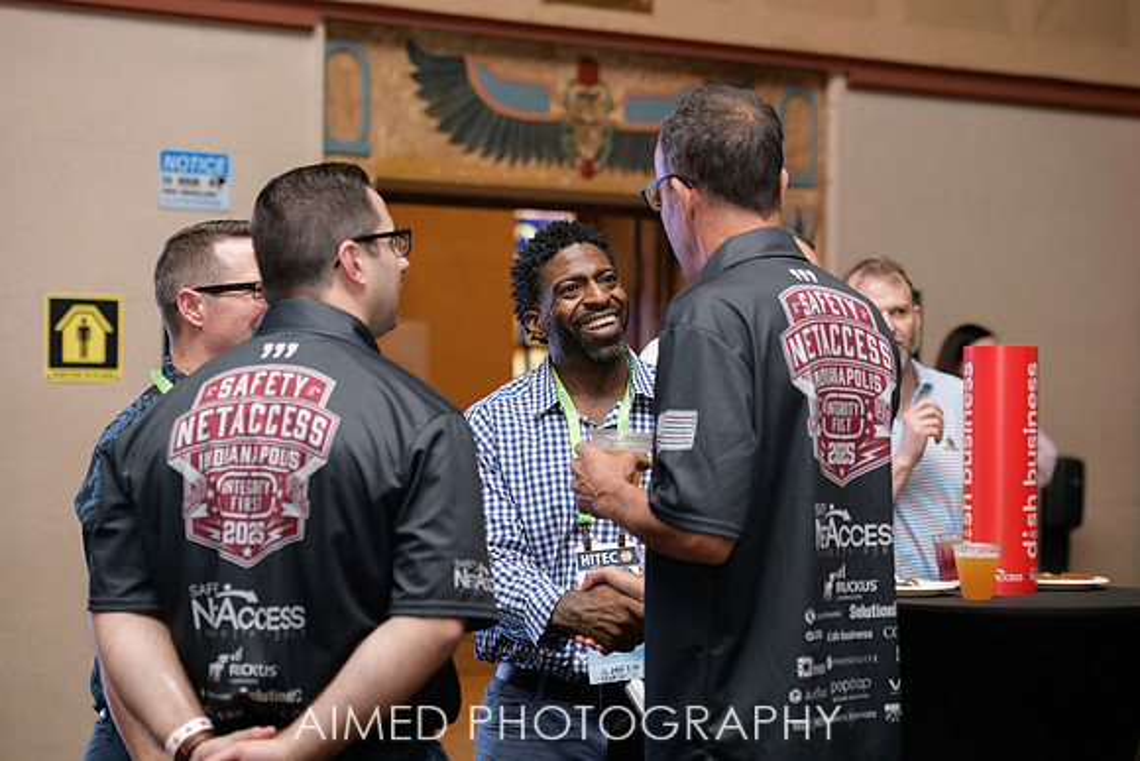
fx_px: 2975
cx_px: 572
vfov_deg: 14.6
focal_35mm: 94
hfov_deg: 21.7
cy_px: 366
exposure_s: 1/250
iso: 2000
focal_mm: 90
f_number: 3.5
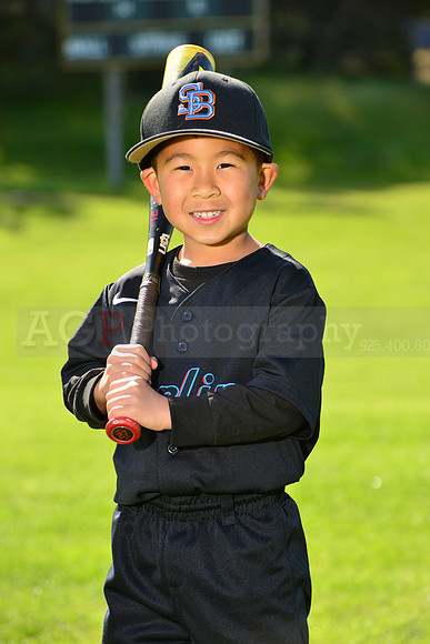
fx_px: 3044
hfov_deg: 8.1
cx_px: 215
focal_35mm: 170
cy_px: 322
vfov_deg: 12.1
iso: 200
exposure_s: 1/250
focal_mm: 170
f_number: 8
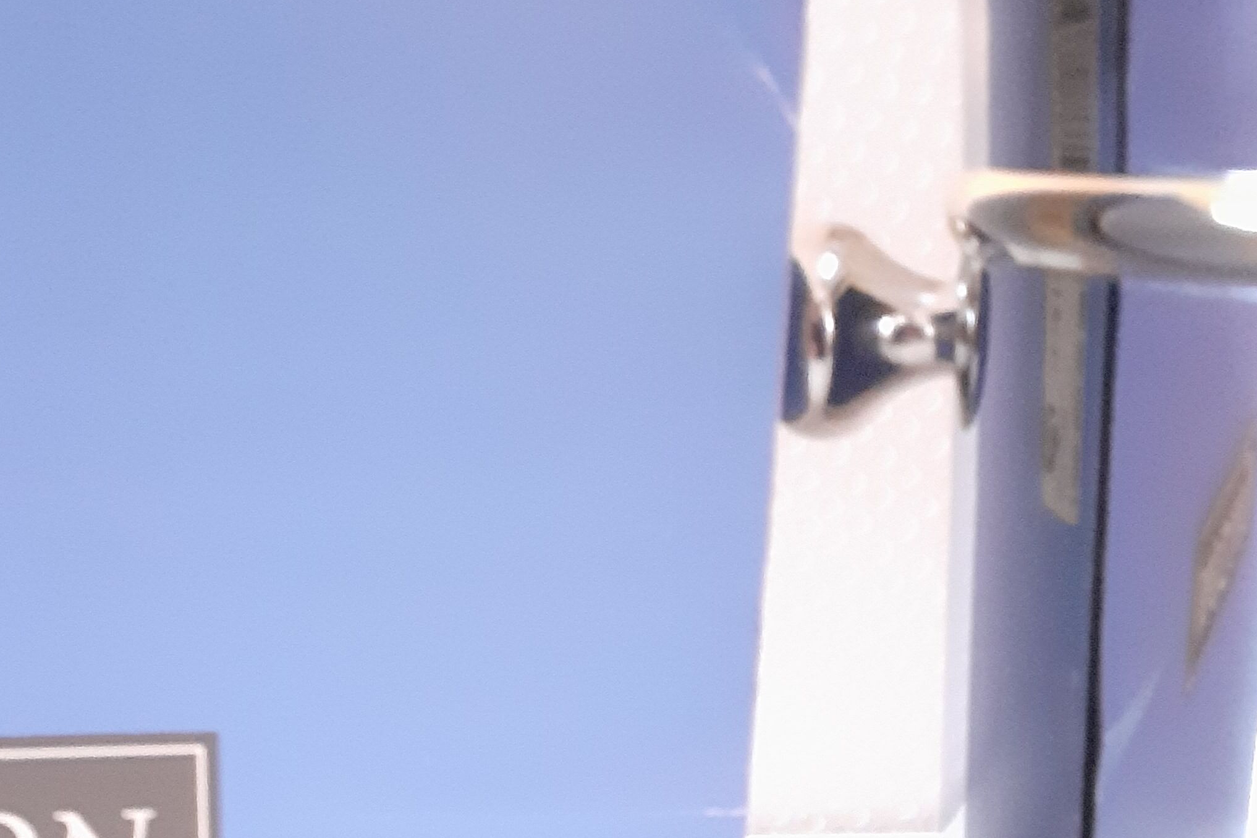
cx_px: 467
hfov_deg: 34.9
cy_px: 893
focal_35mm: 57
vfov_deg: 22.6
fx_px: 1990
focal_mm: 3.6
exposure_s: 1/11
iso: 1250
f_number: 1.9
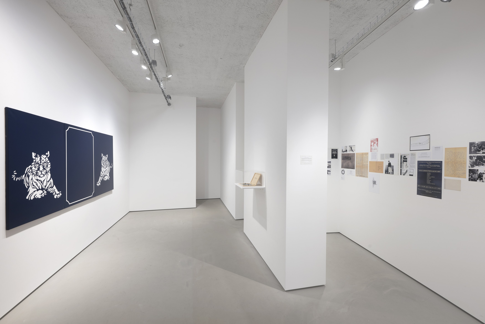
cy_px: 162
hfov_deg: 104.3
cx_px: 242
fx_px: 189
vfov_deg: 81.2
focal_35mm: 14
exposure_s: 1
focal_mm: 14
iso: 64
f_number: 11
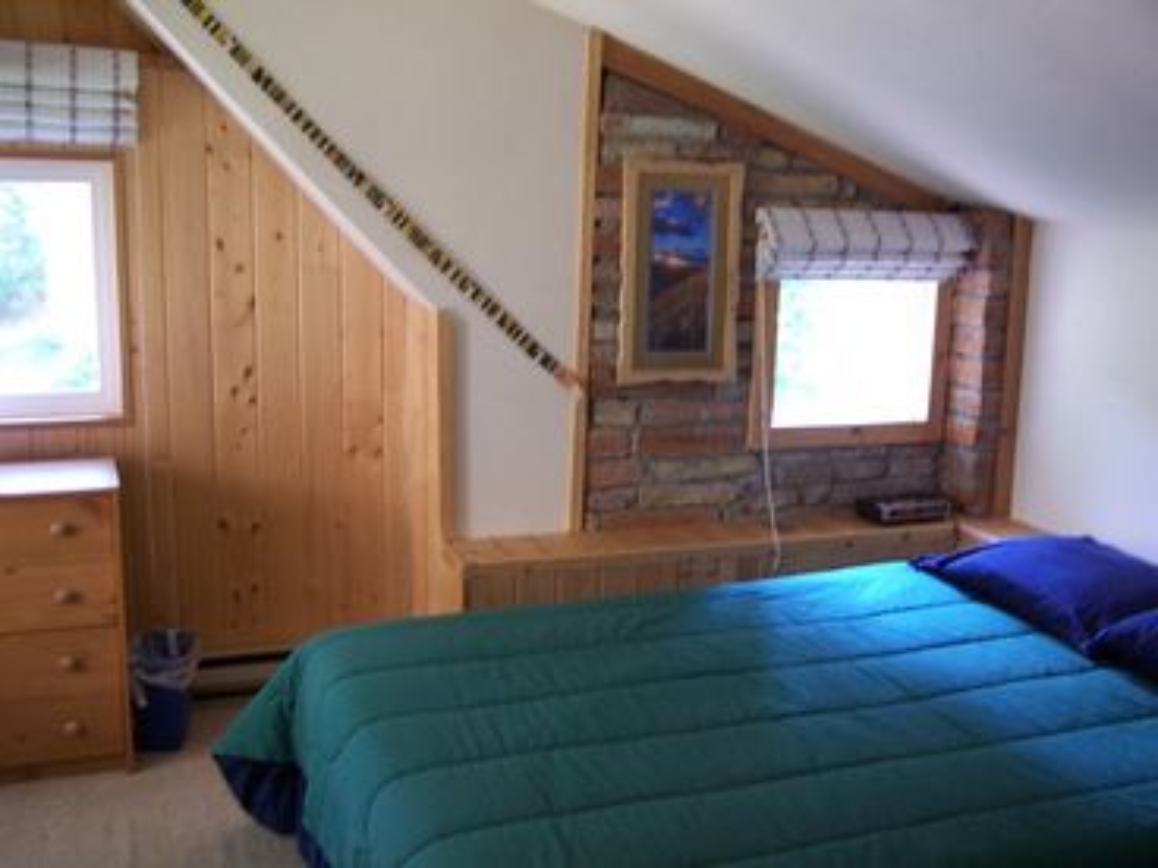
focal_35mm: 38
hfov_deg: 49.0
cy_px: 434
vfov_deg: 37.7
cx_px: 579
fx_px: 1271
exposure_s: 1/8
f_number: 2.8
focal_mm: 6.3
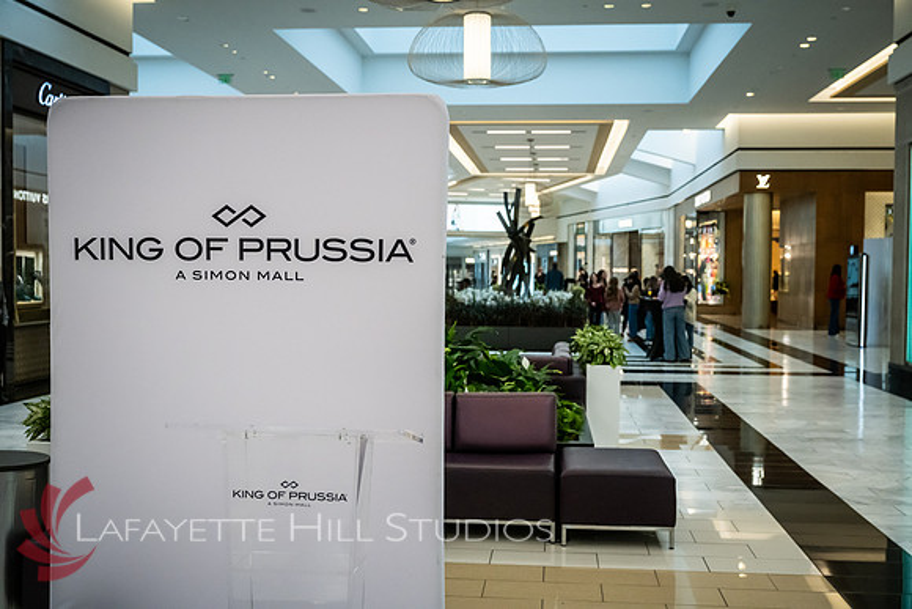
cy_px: 304
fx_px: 1039
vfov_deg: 32.6
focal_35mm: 41
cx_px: 456
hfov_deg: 47.4
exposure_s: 1/1600
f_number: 4
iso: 3200
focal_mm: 41
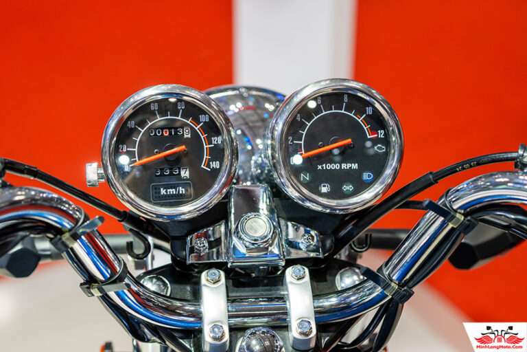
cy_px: 176
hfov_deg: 27.0
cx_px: 264
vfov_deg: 18.2
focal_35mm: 75
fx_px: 1098
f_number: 2.8
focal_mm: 50
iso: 640
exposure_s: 1/250
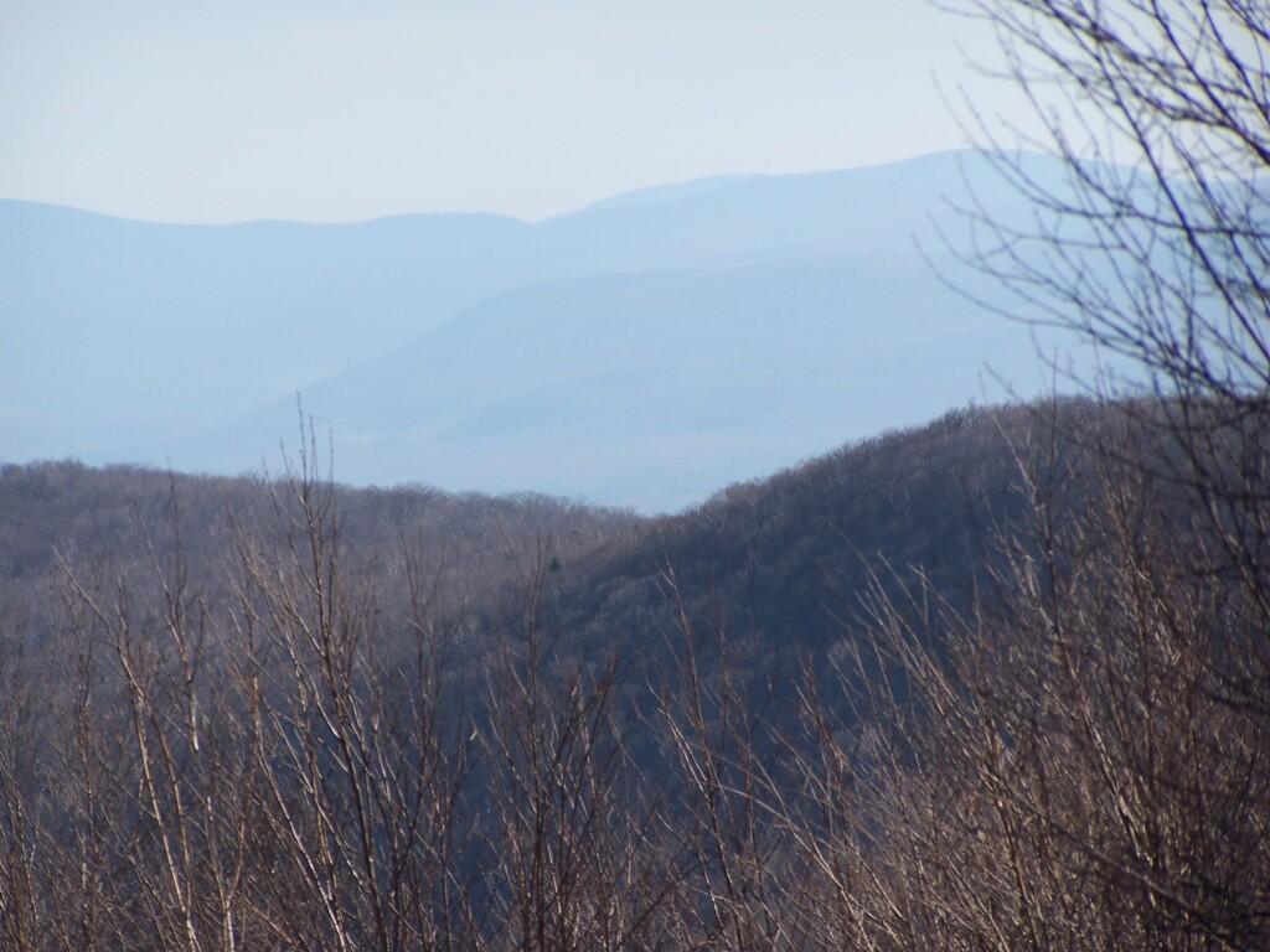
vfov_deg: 5.5
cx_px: 635
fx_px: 9832
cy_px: 476
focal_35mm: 268
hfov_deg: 7.4
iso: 80
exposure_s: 1/1000
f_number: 3.6
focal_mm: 44.4
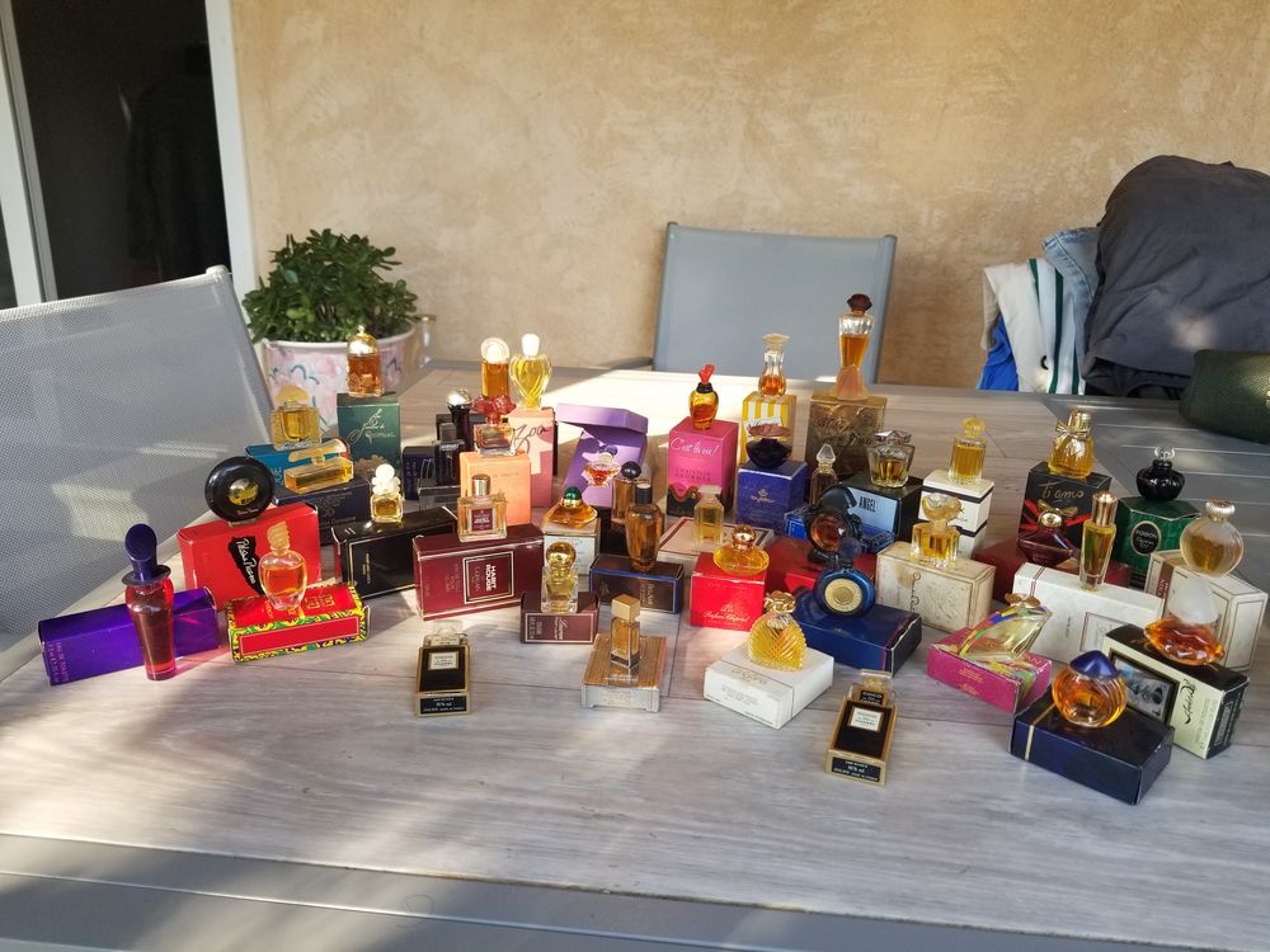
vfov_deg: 53.1
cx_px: 635
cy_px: 476
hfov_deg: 67.3
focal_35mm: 26
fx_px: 954
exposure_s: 1/188
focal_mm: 4.25
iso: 50
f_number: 1.7
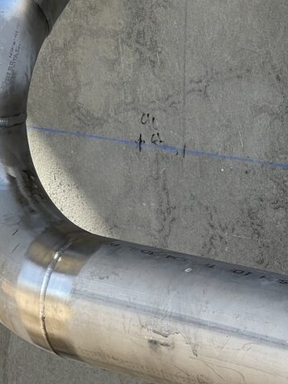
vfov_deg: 13.8
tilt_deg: -6.6
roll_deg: -1.0
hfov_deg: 10.4
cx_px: 78
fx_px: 1577
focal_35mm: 142
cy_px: 64
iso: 20
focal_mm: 7.5
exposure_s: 1/197
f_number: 2.2
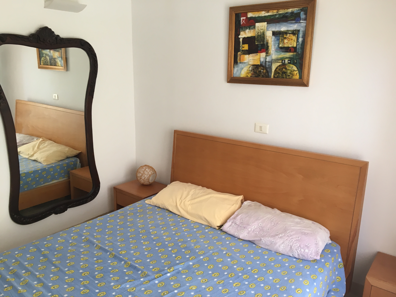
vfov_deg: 48.2
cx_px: 198
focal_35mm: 29
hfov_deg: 61.7
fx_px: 332
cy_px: 148
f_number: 2.2
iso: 64
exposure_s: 1/33
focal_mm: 4.15
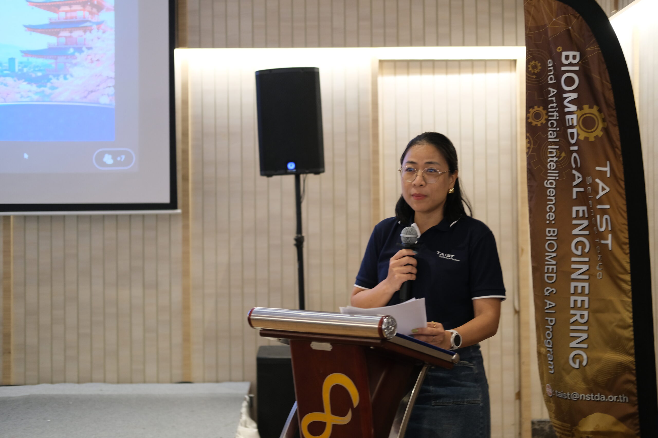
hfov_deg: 37.5
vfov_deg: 25.5
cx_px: 329
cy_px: 219
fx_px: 969
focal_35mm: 53
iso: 640
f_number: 2
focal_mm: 35
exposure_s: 1/38
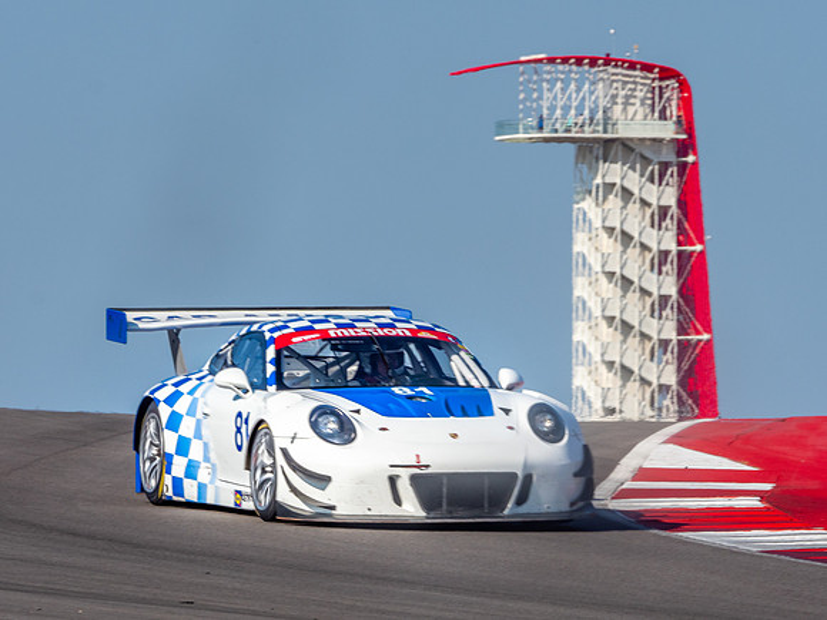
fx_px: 14358
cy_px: 310
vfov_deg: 2.5
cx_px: 414
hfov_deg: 3.3
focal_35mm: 601
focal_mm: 300
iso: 200
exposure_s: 1/320
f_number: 14
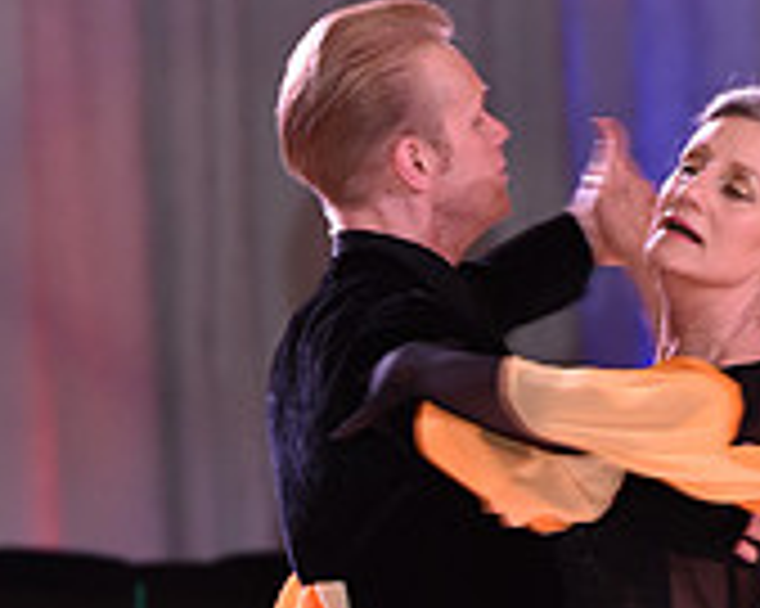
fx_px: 14477
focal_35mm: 644
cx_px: 569
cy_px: 833
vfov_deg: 2.4
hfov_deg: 3.0
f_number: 5
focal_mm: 200
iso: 1600
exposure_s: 1/160
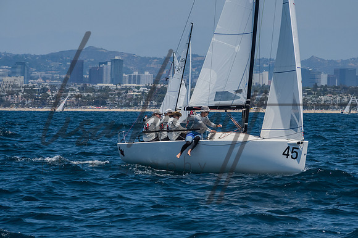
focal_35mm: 262
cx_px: 179
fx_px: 2604
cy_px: 119
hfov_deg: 7.9
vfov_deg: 5.2
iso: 640
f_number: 14
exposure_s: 1/1600
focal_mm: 175
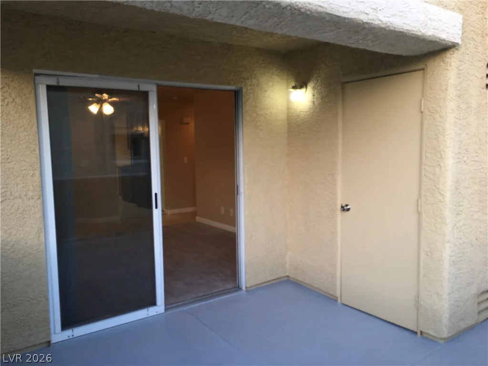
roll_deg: +0.9
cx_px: 244
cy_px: 183
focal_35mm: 29
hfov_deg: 61.7
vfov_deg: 48.2
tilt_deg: -4.4
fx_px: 409
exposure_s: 1/60
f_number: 2.2
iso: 25
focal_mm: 4.15
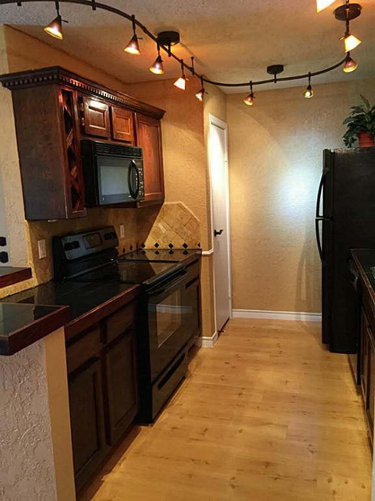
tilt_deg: -7.2
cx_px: 188
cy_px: 250
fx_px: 419
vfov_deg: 61.7
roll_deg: +1.9
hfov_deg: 48.2
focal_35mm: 29
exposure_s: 1/15
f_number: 2.2
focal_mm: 4.15
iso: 100
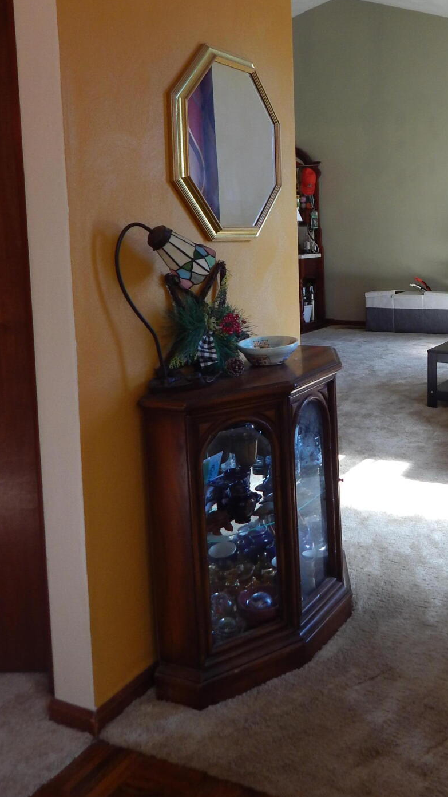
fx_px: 760
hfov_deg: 31.5
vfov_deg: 54.7
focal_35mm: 36
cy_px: 301
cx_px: 390
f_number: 3
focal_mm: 4
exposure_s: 1/30
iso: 140
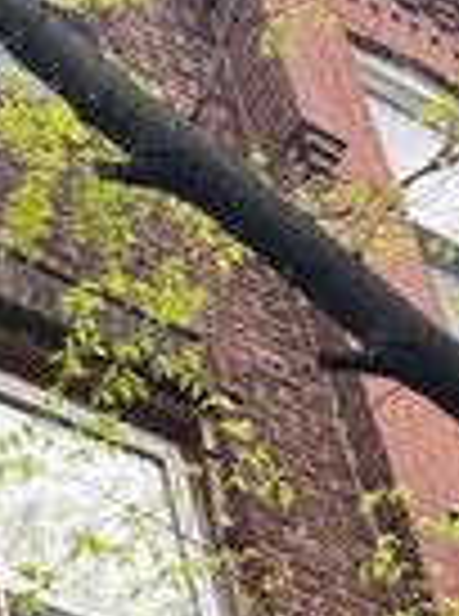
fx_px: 2256
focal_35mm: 127
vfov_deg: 14.1
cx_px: -180
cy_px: 1054
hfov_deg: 11.3
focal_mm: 5.1
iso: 50
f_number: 1.6
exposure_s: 1/558
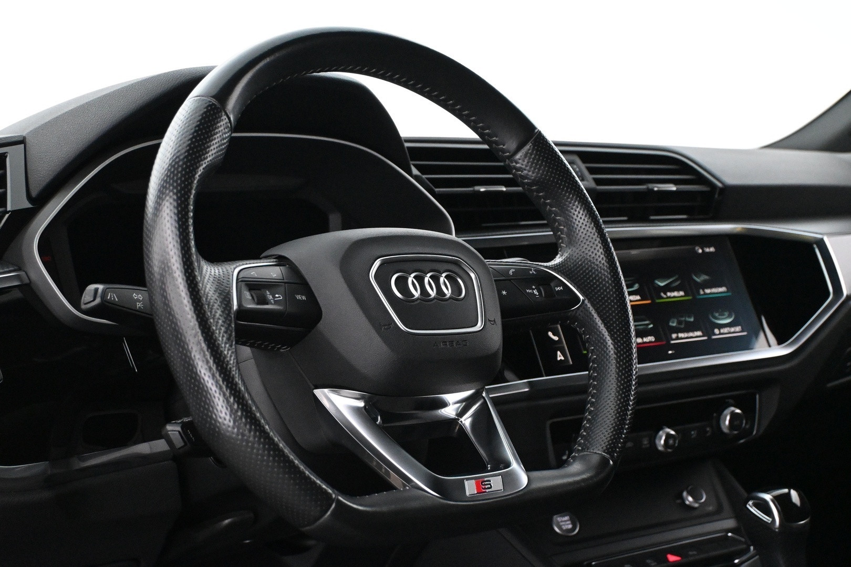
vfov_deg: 26.5
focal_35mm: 51
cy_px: 284
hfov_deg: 38.9
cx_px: 426
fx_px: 1205
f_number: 5
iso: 6400
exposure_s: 1/60
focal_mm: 34
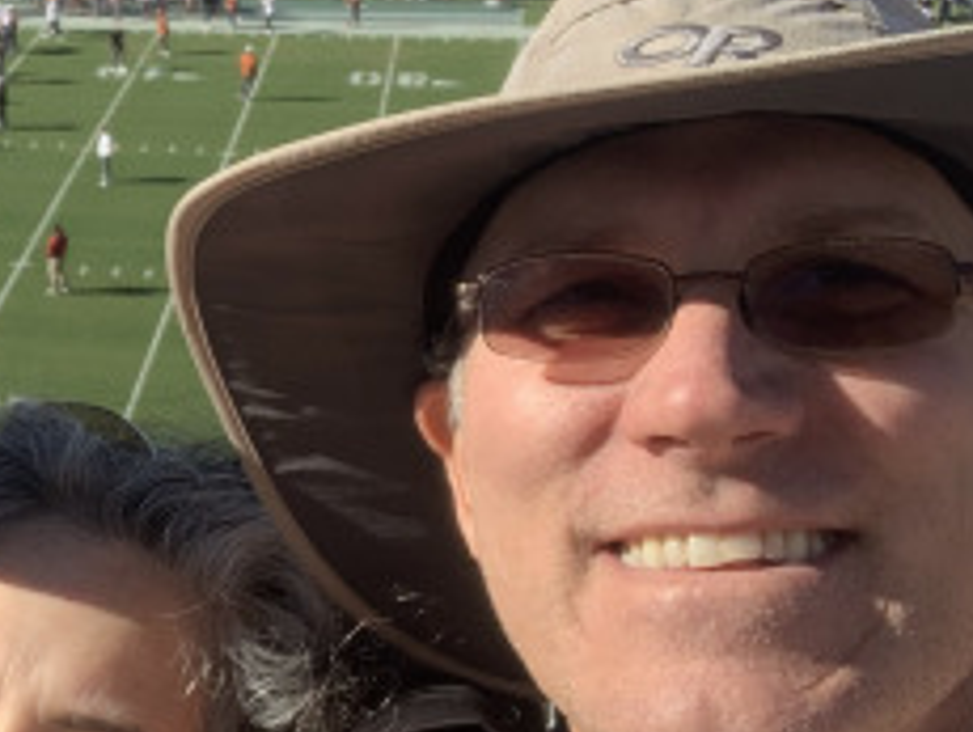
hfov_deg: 20.8
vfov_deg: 16.6
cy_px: 305
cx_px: -131
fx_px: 2504
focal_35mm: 89
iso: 16
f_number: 2.2
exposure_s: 1/794
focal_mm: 2.87
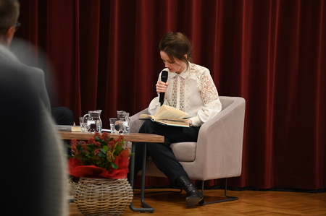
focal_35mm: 120
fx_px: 1085
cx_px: 163
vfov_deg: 11.4
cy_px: 108
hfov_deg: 17.1
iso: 4500
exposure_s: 1/60
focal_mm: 120
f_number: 4
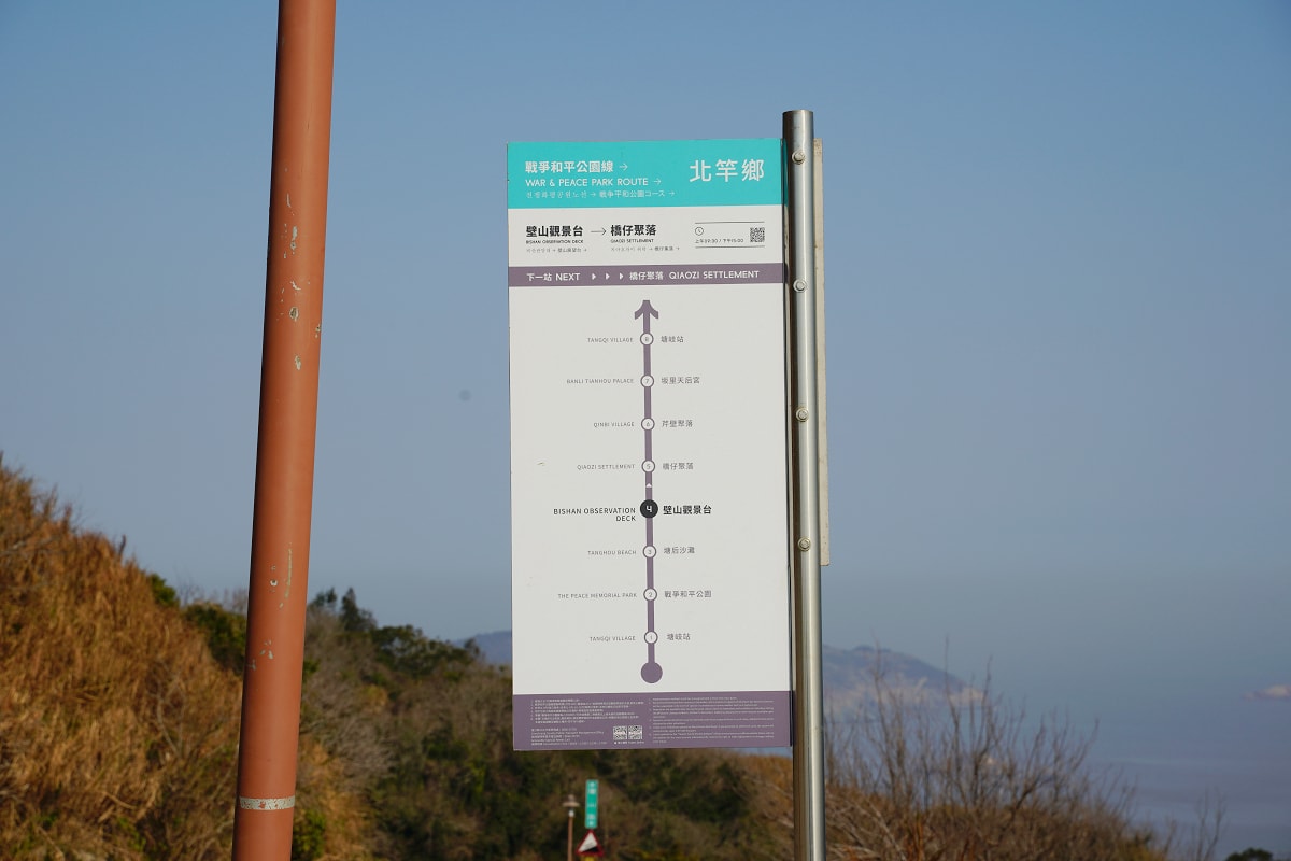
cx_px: 646
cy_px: 430
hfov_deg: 27.0
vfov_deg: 18.2
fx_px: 2689
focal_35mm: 75
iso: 100
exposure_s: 1/250
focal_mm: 75
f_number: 10
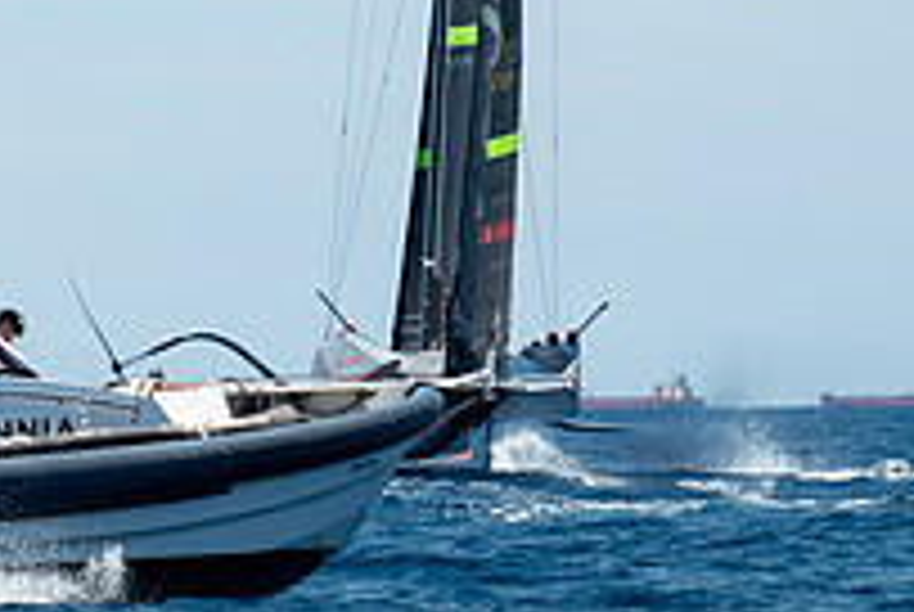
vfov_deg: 3.3
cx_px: 428
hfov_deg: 4.9
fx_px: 10704
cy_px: -254
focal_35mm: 421
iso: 100
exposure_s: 1/3200
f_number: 2.8
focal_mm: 145
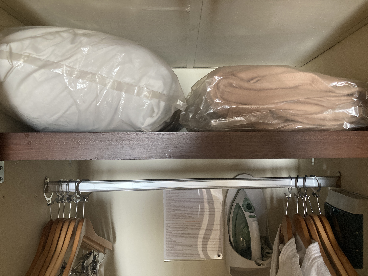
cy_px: 138
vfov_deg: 49.7
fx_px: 298
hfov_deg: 63.4
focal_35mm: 28
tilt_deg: +3.6
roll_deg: +0.1
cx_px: 184
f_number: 1.8
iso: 250
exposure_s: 1/60
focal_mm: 3.99
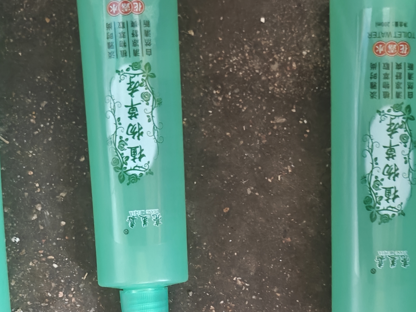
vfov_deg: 24.3
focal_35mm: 59
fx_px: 709
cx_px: 199
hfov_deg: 32.7
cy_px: 267
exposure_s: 1/56
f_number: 1.6
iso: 3200
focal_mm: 6.06
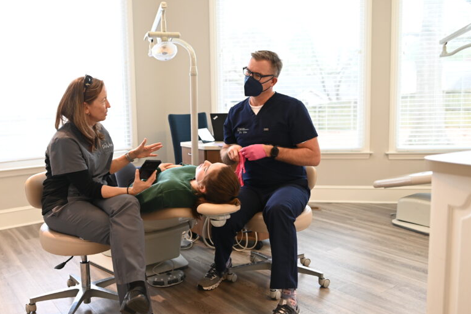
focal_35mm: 32
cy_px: 153
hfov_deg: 58.5
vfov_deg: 41.1
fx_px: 419
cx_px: 203
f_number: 2
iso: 800
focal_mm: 24
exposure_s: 1/250
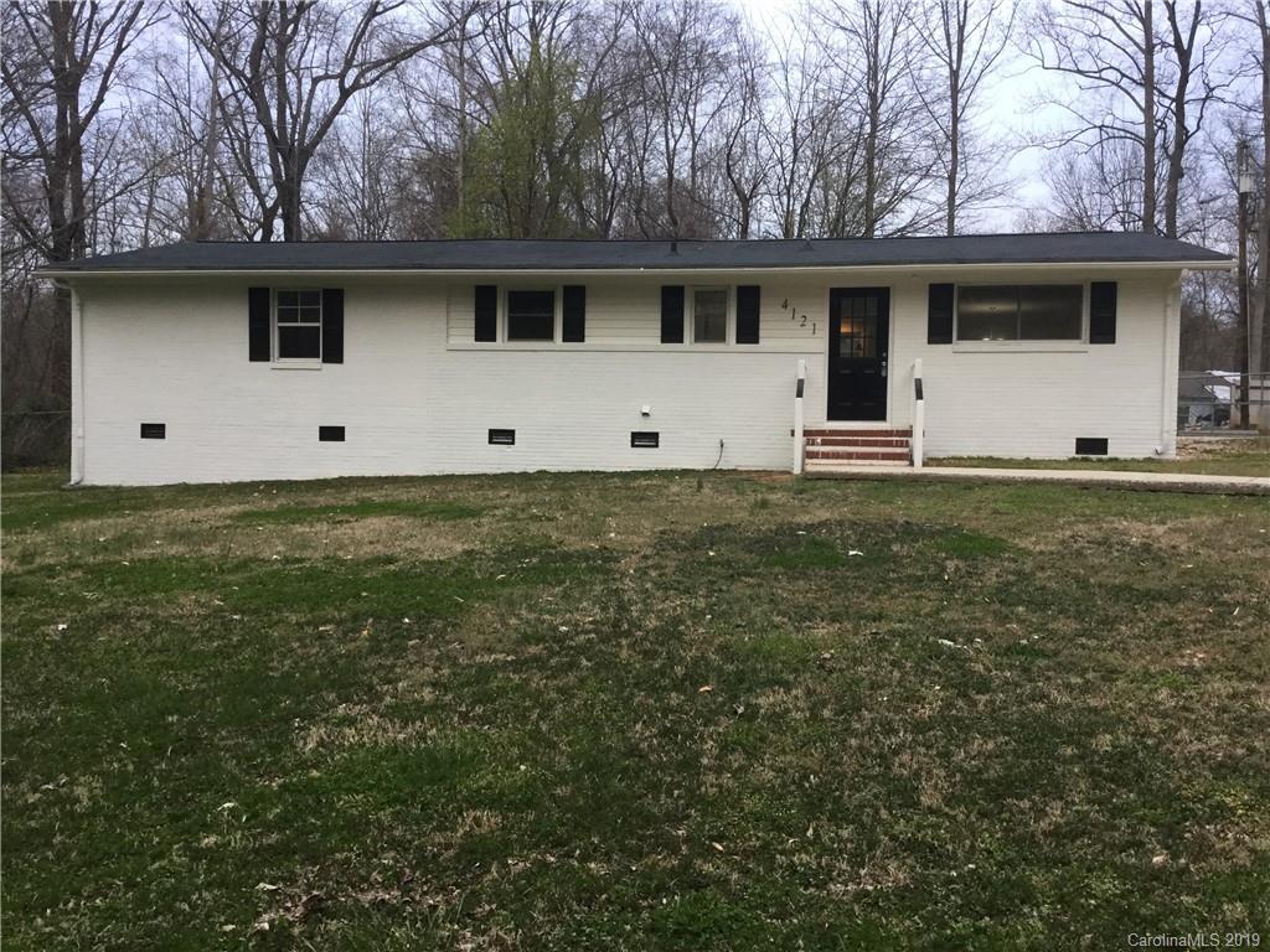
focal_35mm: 31
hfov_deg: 58.4
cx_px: 635
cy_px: 476
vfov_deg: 45.4
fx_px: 1137
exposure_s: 1/40
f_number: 2.4
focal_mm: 3.3
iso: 25
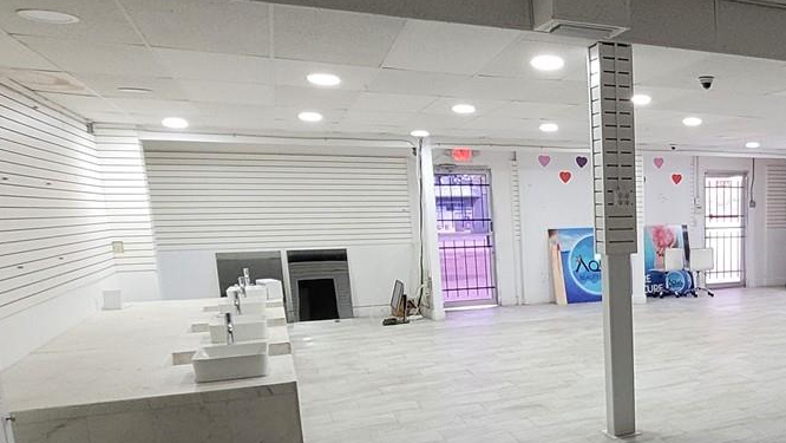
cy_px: 345
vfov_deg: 33.8
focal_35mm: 34
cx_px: 690
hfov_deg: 51.9
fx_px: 709
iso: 400
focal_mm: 1.74
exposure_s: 1/60
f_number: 2.2
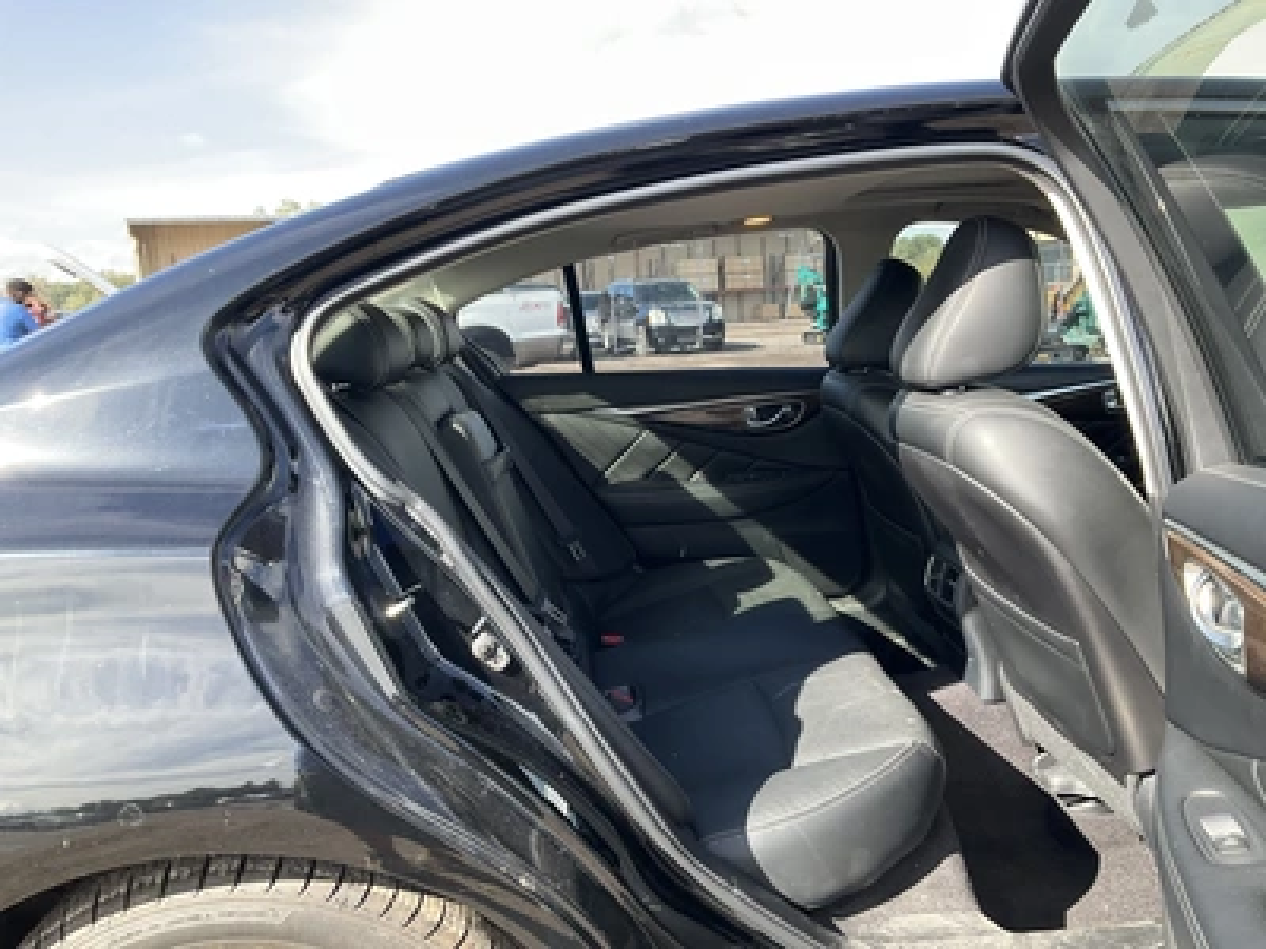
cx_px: 633
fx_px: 1061
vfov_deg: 48.2
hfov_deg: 61.7
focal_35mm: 29
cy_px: 474
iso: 25
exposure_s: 1/245
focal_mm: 3
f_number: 1.8
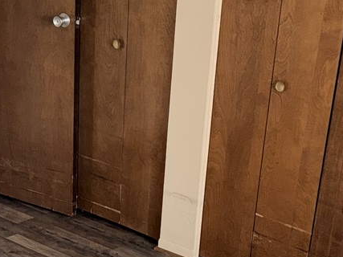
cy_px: 266
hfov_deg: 24.0
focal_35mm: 81
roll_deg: -6.3
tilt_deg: -24.1
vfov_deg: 17.7
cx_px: 227
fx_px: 802
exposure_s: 1/15
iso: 125
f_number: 1.78
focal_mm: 6.76
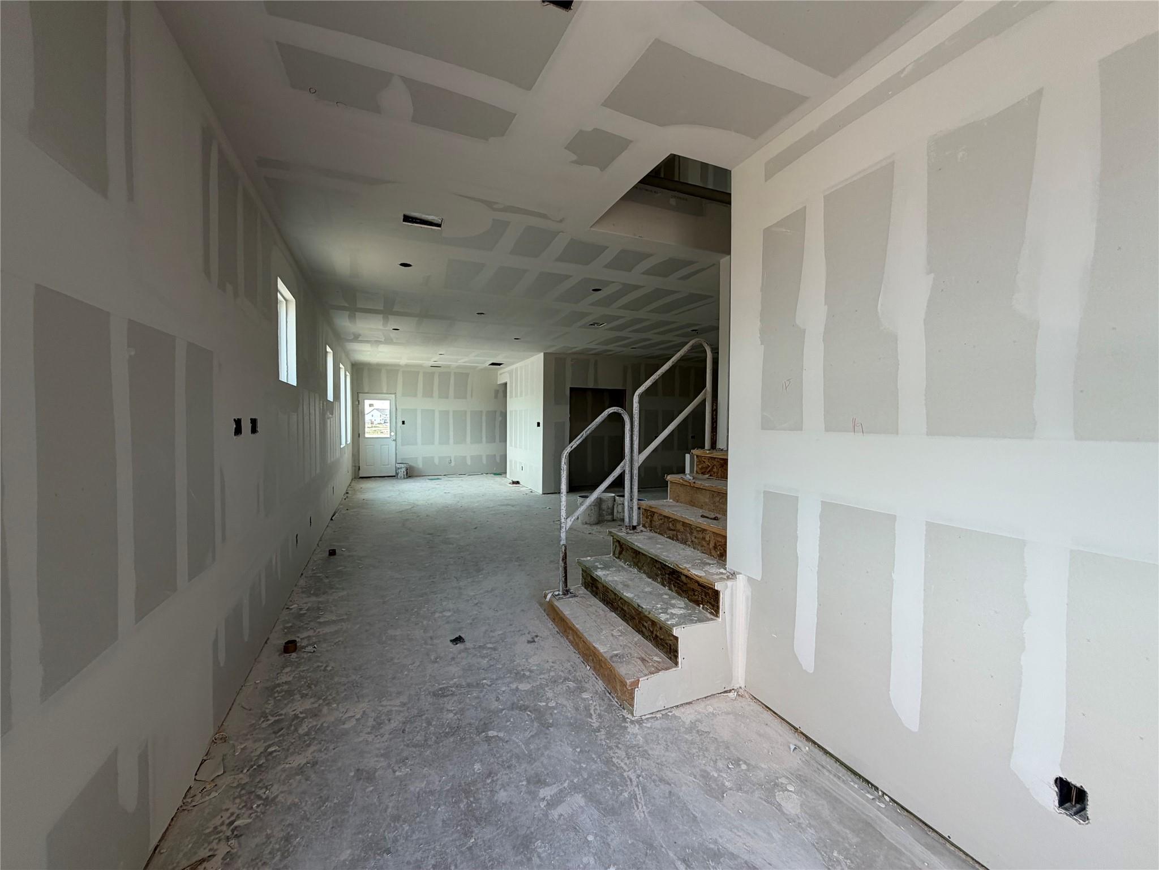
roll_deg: +0.0
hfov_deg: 102.1
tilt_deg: -2.0
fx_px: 469
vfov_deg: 85.7
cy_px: 435
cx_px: 580
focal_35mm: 14
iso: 64
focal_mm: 2.22
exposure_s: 1/121
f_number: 2.2
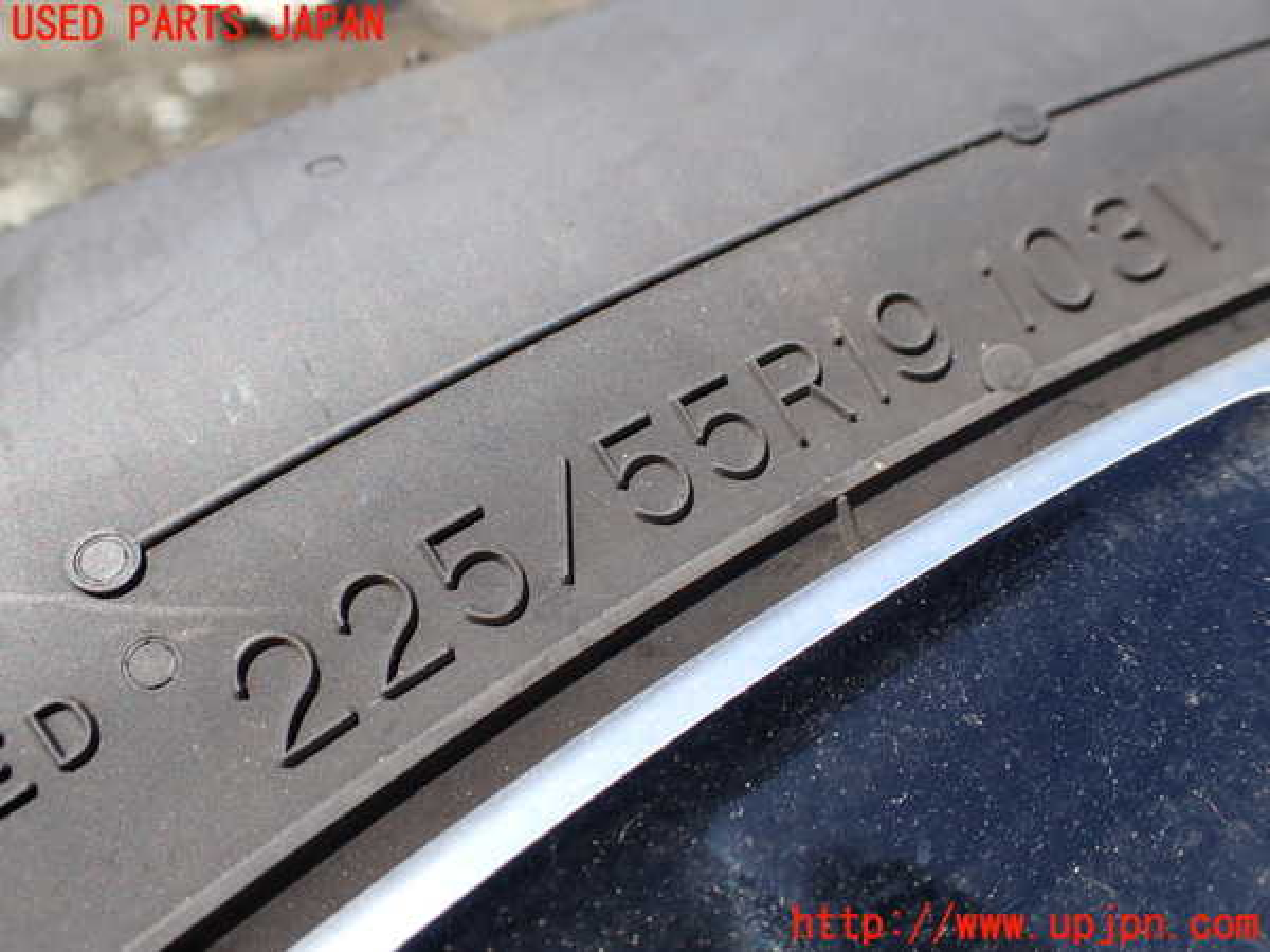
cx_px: 635
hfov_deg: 60.0
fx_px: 1101
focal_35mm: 30
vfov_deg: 46.8
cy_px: 476
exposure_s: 1/500
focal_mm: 5.4
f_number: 3.2
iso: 100
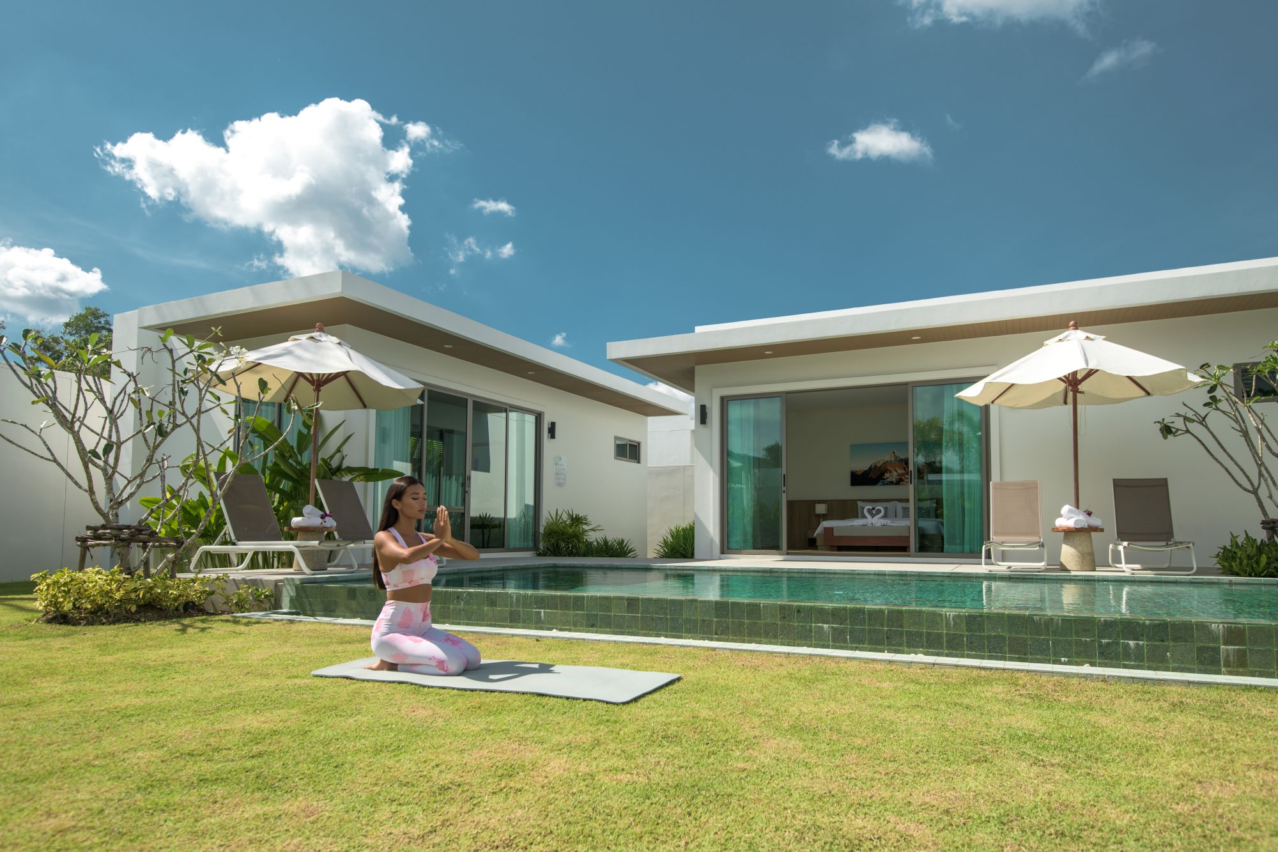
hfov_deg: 78.6
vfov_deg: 57.2
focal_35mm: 22
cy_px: 426
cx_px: 639
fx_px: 781
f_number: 5.6
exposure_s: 1/250
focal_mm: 22
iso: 100
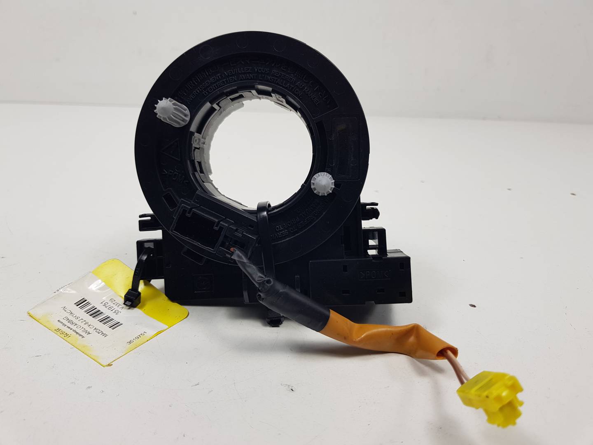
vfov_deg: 53.1
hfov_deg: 67.3
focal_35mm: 26
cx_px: 296
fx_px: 445
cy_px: 222
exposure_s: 1/406
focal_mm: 4.2
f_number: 1.7
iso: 40
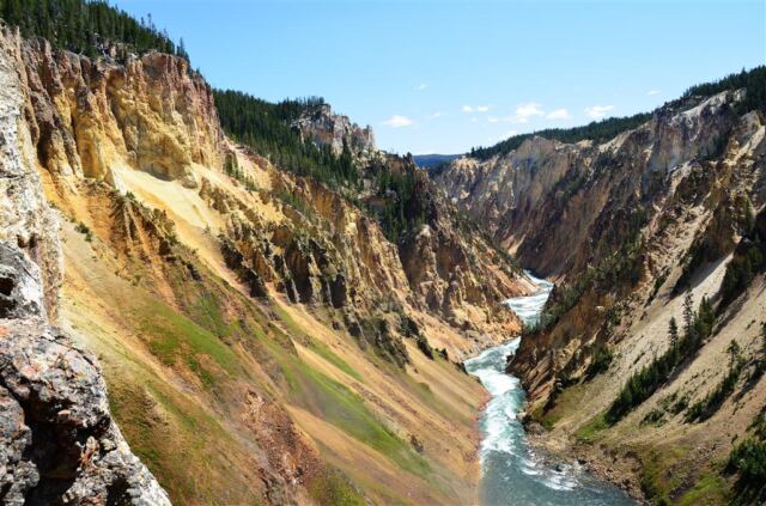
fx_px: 637
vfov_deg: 43.4
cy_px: 253
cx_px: 383
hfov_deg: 62.1
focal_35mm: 30
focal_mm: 20
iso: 125
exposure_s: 1/125
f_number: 11
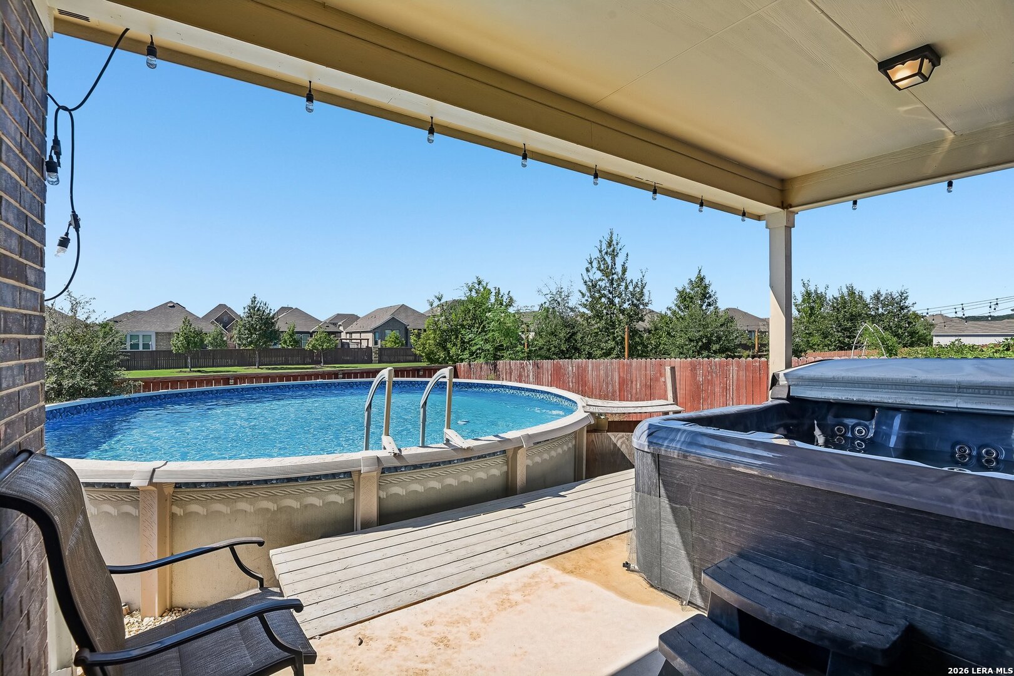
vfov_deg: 73.7
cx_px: 507
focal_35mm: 16
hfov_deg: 96.7
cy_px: 338
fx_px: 451
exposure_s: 1/400
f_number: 8
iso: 400
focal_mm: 16
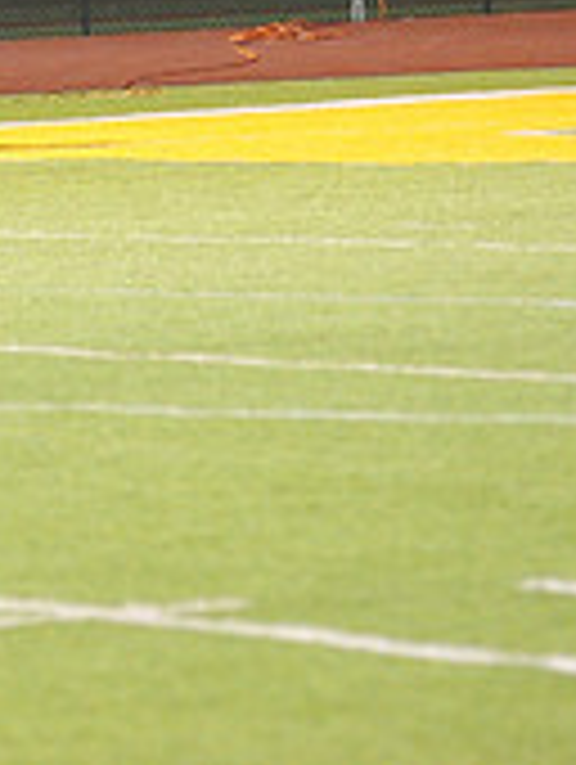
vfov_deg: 3.9
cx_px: -513
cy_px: -99
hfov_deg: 2.9
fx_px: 11242
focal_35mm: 508
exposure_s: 1/160
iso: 4000
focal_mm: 155
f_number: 4
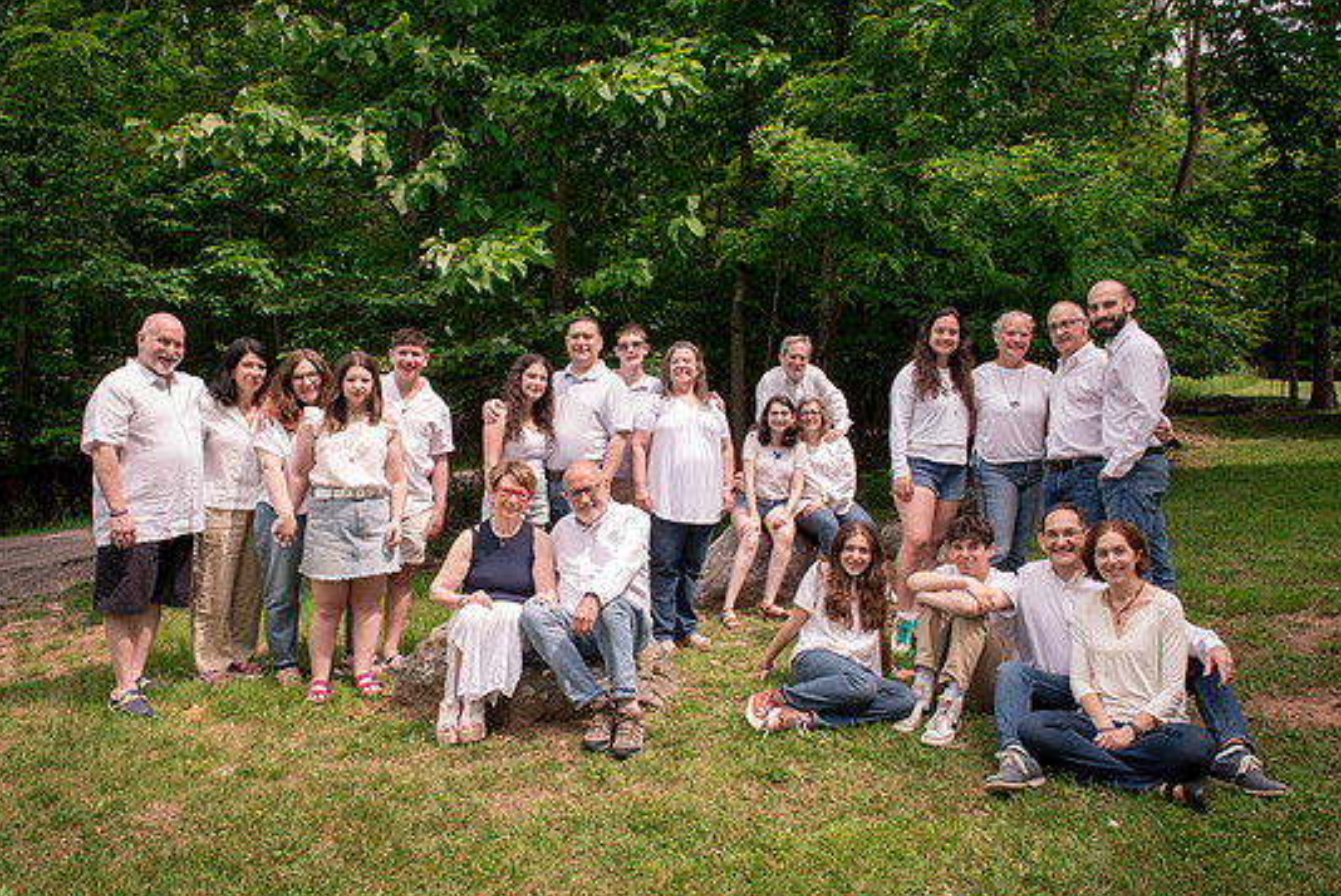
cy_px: 478
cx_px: 670
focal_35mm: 28
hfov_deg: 65.4
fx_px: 1044
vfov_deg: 46.5
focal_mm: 24
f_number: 13
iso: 400
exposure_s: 1/125
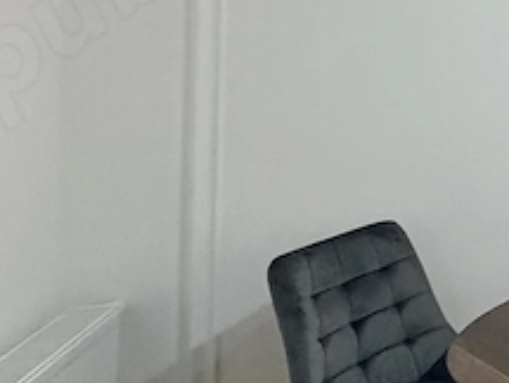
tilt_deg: +0.0
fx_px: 957
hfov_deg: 18.2
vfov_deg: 21.4
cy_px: -47
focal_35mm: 65
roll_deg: -0.9
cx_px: 1049
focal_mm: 2.22
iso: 640
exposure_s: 1/57
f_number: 2.2
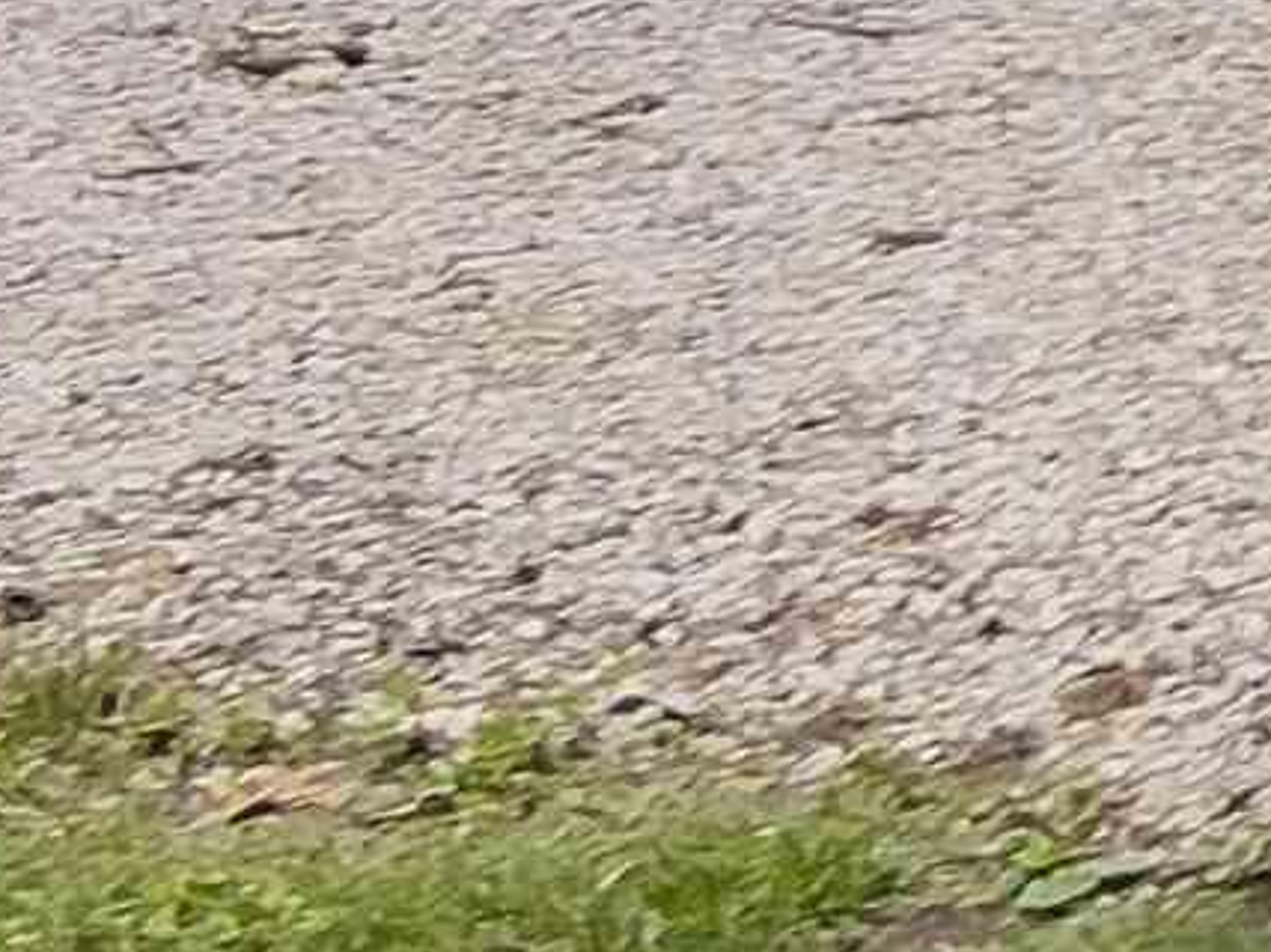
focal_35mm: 187
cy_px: -687
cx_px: 4102
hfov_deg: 8.4
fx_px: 6864
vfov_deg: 7.7
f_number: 1.8
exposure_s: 1/122
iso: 20
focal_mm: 3.86
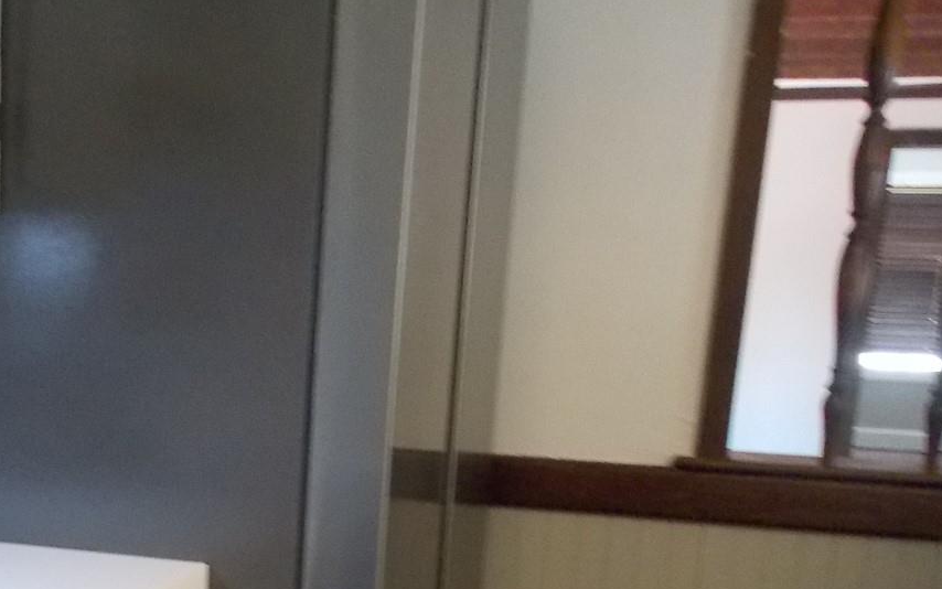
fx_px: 1566
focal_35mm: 61
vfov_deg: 20.6
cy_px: 596
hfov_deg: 31.5
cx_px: 49
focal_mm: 4.3
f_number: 3.1
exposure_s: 1/8
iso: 400
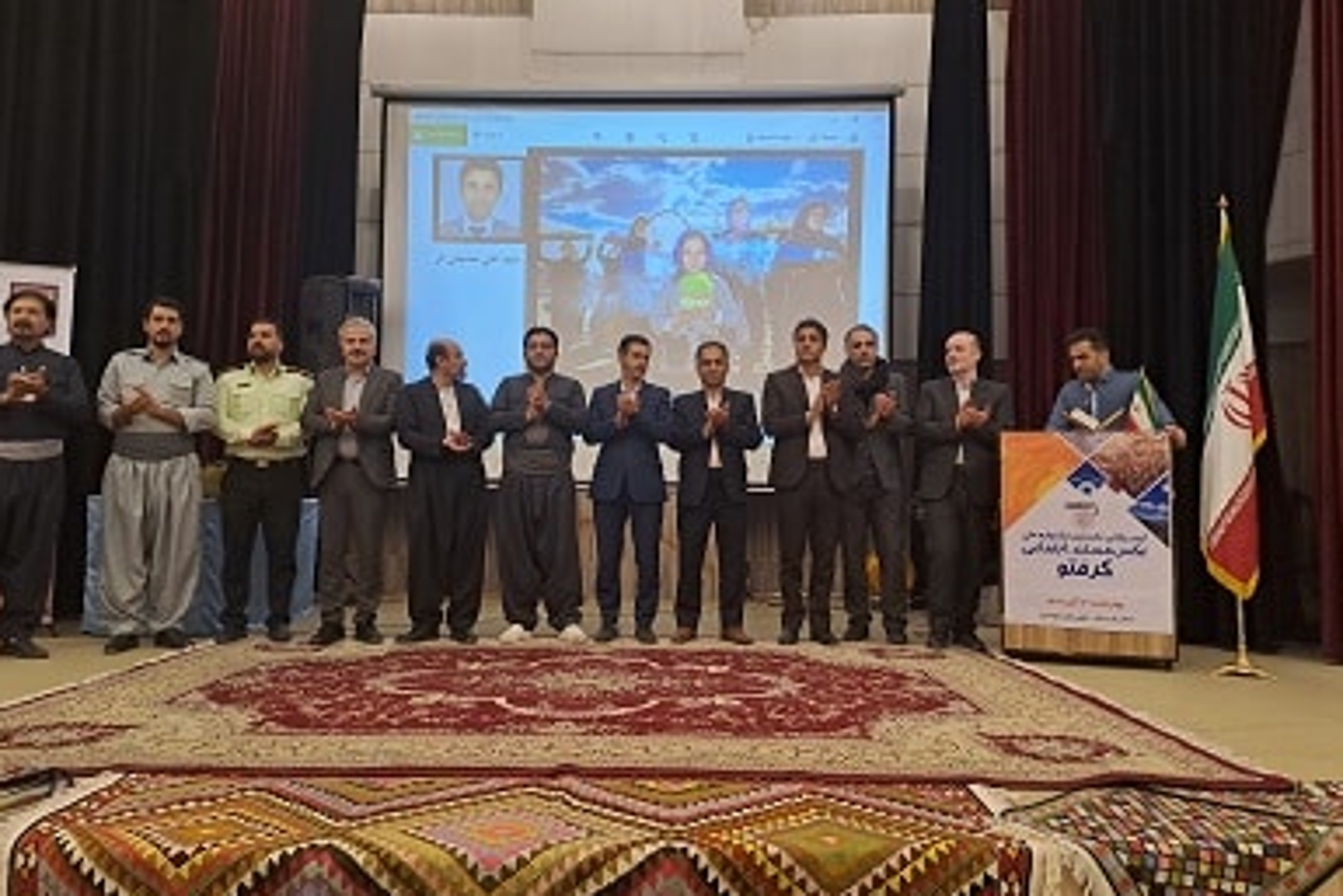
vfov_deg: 48.0
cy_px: 432
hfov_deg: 67.4
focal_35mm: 27
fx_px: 1008
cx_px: 663
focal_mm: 4.65
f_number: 1.8
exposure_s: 1/50
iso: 200
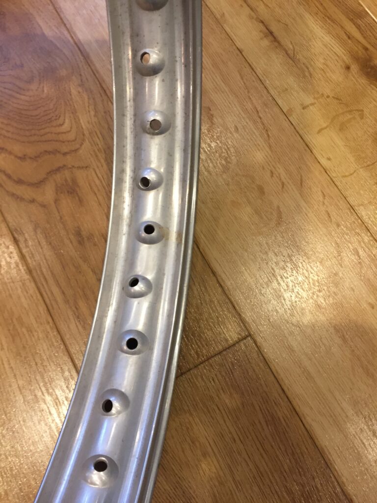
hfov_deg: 48.2
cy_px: 252
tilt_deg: -74.7
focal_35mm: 29
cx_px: 188
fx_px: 421
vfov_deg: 61.7
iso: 125
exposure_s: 1/33
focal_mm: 4.15
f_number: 2.2
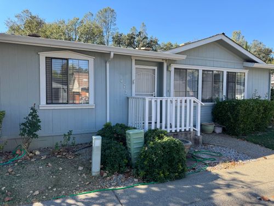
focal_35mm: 24
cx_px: 137
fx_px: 190
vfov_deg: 56.8
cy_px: 103
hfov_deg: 71.6
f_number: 1.78
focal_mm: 6.76
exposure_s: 1/1076
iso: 80
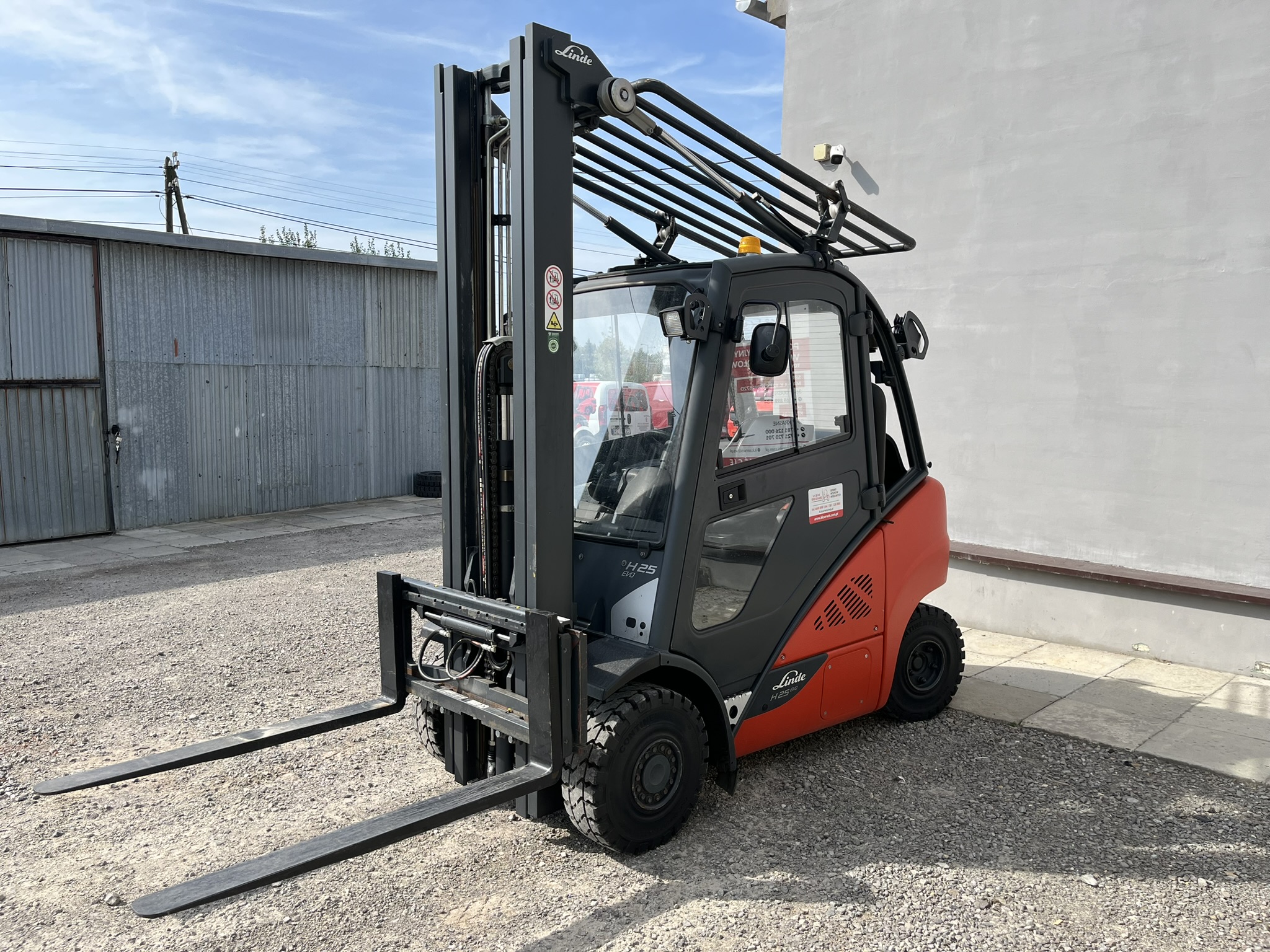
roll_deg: +0.2
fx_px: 954
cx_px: 635
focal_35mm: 26
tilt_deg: -6.8
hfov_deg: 67.3
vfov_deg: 53.1
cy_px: 476
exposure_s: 1/1647
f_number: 1.6
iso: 50
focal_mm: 5.1
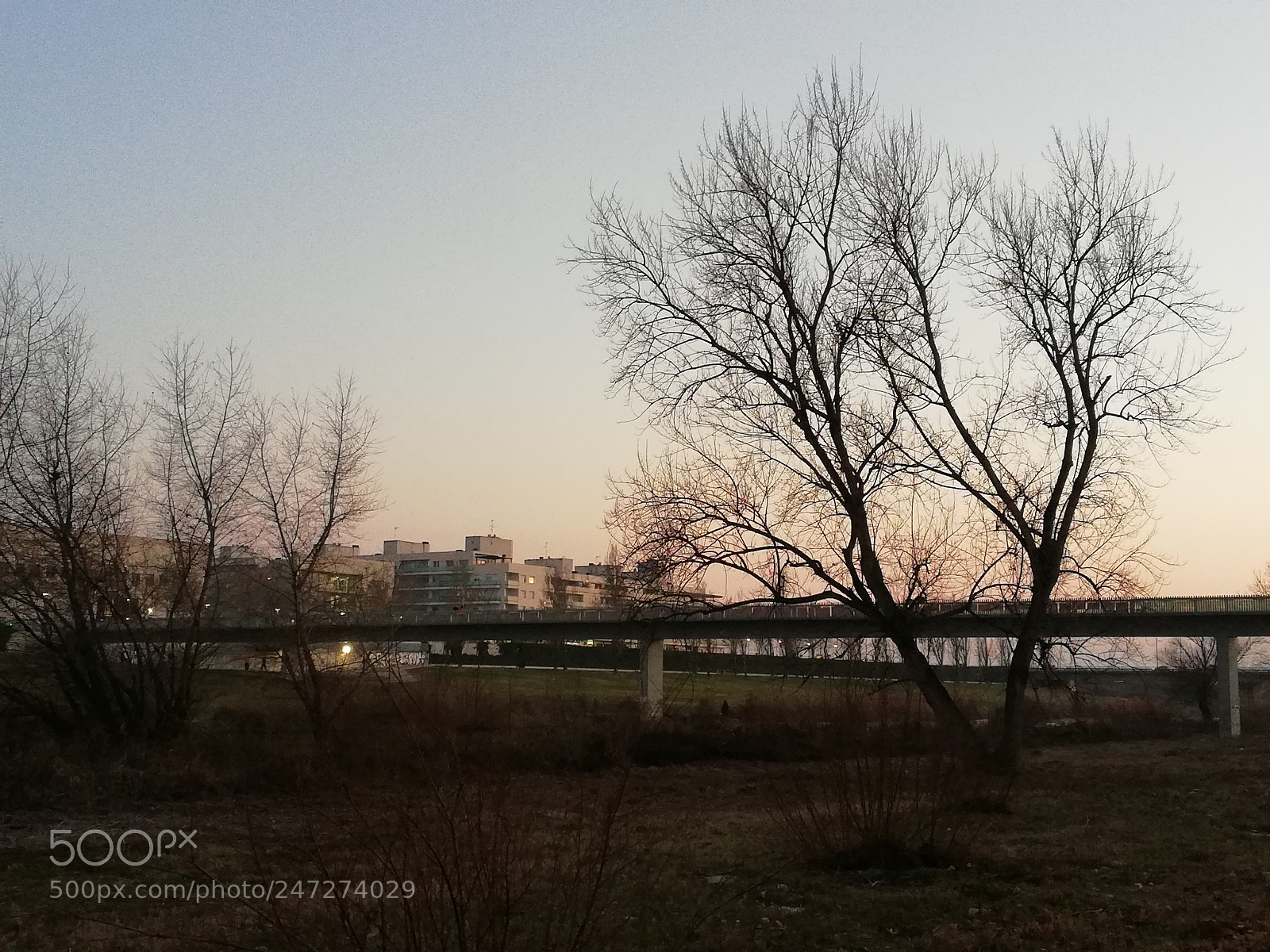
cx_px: 635
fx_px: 1688
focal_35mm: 46
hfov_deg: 41.2
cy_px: 476
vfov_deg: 31.5
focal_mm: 3.81
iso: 200
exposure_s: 1/33.3
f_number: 2.2
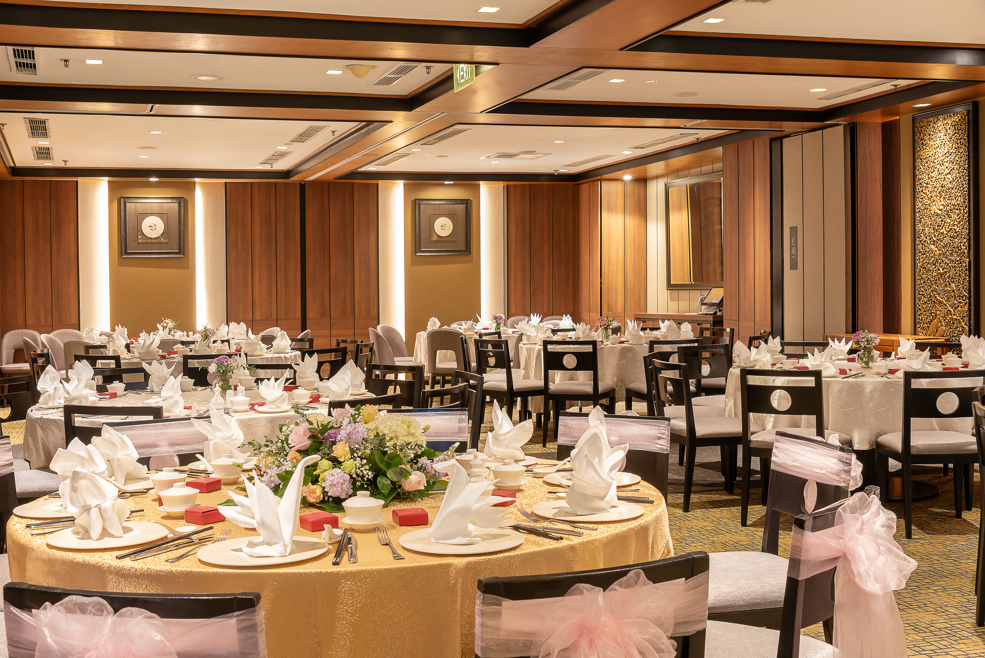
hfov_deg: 48.4
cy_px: 329
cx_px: 492
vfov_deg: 33.4
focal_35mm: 40
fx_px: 1095
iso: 100
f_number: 11
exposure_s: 8
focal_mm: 40
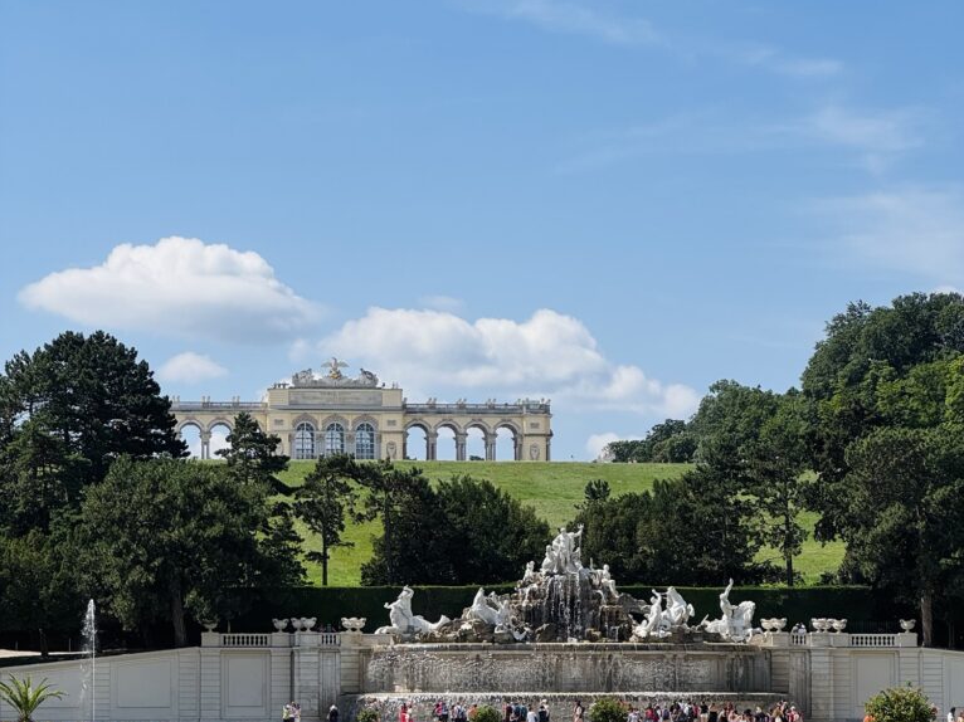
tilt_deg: +3.0
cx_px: 482
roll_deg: +1.1
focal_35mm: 103
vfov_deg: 14.3
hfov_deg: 19.1
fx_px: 2867
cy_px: 540
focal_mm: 9
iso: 25
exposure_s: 1/1130
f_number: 2.8
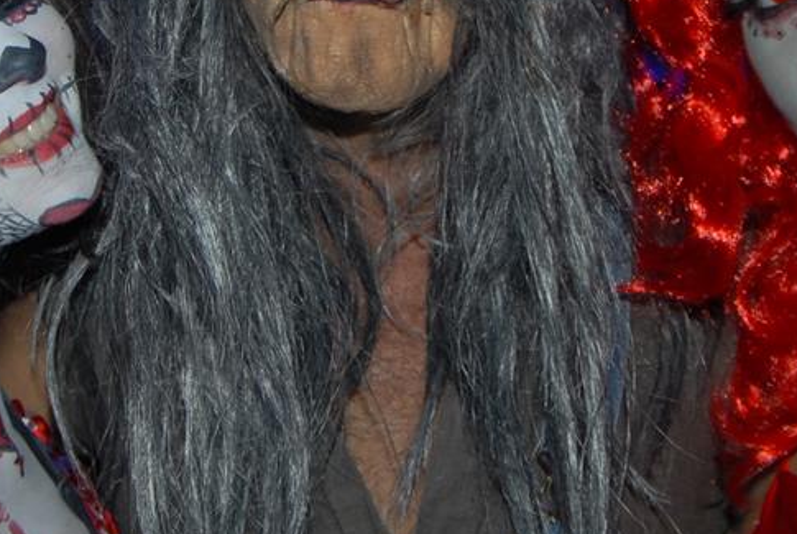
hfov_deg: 23.9
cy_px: 161
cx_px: 335
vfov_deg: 16.1
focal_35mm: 85
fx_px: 1885
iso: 400
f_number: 5.6
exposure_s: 1/5
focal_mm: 24
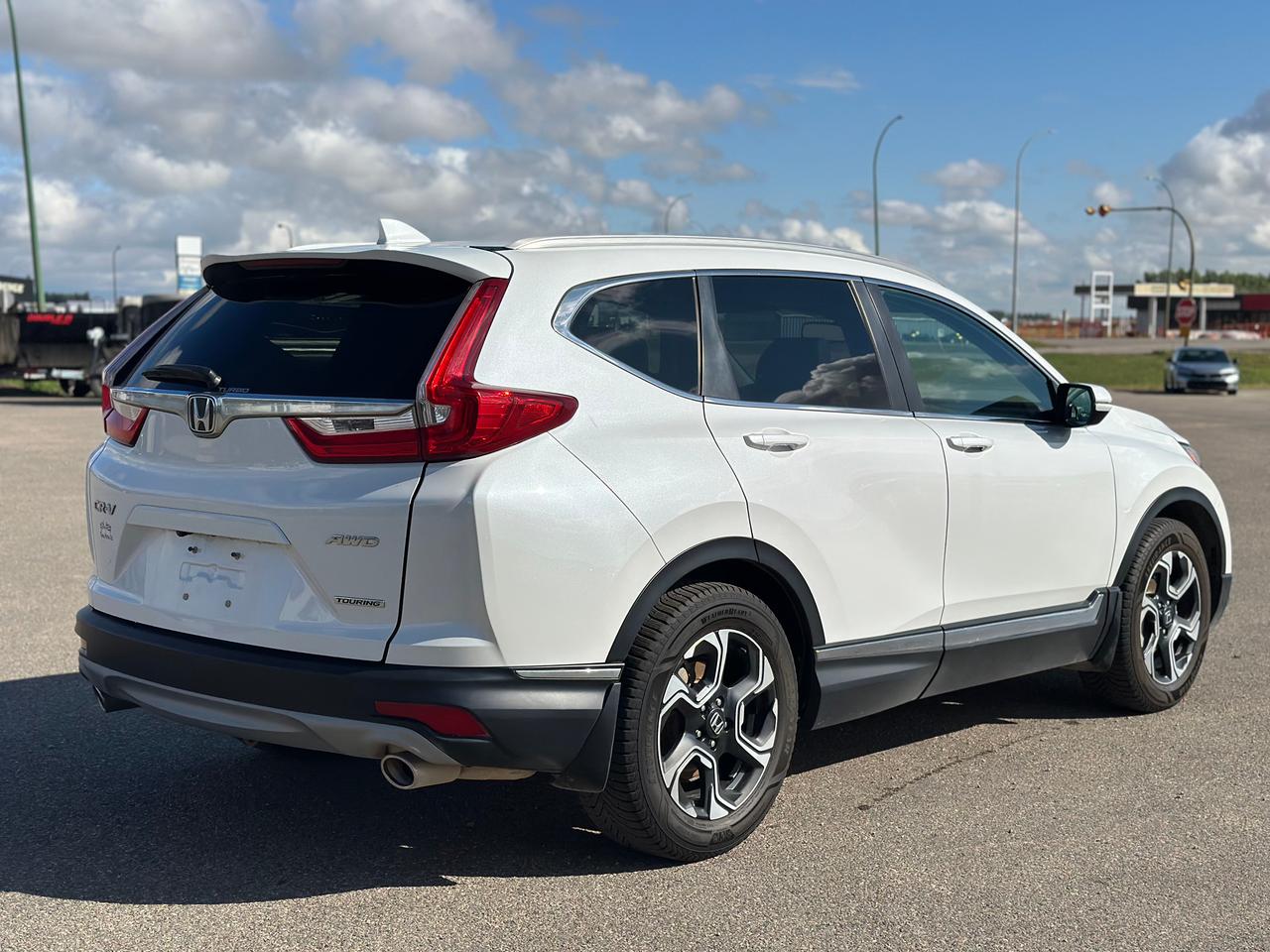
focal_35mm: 48
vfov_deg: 30.3
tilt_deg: -5.1
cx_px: 635
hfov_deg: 39.7
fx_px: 1761
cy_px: 476
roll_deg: -1.3
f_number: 1.78
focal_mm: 6.86
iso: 100
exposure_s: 1/13699
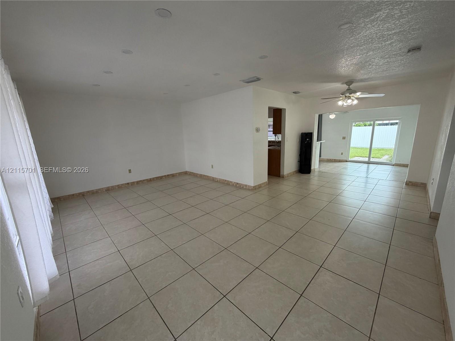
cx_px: 228
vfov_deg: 85.7
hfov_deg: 102.1
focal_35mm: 14
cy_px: 170
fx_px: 184
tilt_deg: -11.5
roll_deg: +2.4
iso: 100
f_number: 2.2
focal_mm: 2.22
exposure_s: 1/121
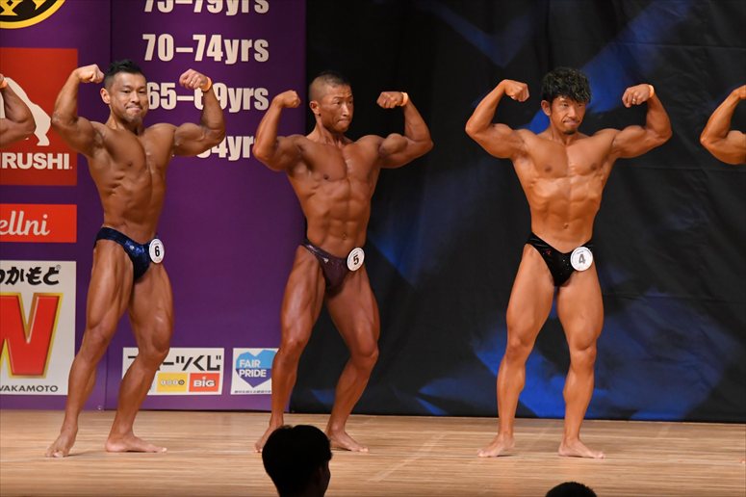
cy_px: 248
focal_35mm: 270
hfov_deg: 7.6
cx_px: 373
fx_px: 5592
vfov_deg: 5.1
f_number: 5.6
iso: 4500
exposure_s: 1/400
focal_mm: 180
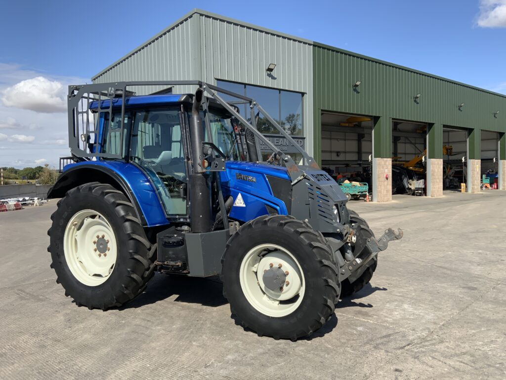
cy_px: 190
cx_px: 253
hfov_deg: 61.7
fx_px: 424
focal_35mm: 29
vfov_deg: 48.2
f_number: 1.8
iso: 16
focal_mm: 3
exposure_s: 1/1490
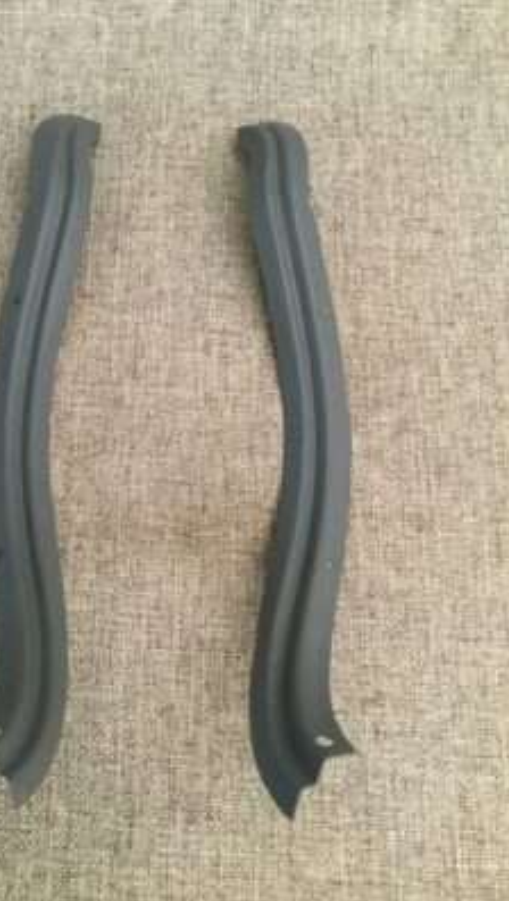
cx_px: 182
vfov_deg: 58.0
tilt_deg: -72.6
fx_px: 814
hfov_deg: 34.5
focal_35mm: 34
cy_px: 449
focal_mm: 3.3
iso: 200
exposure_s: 1/30
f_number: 2.4
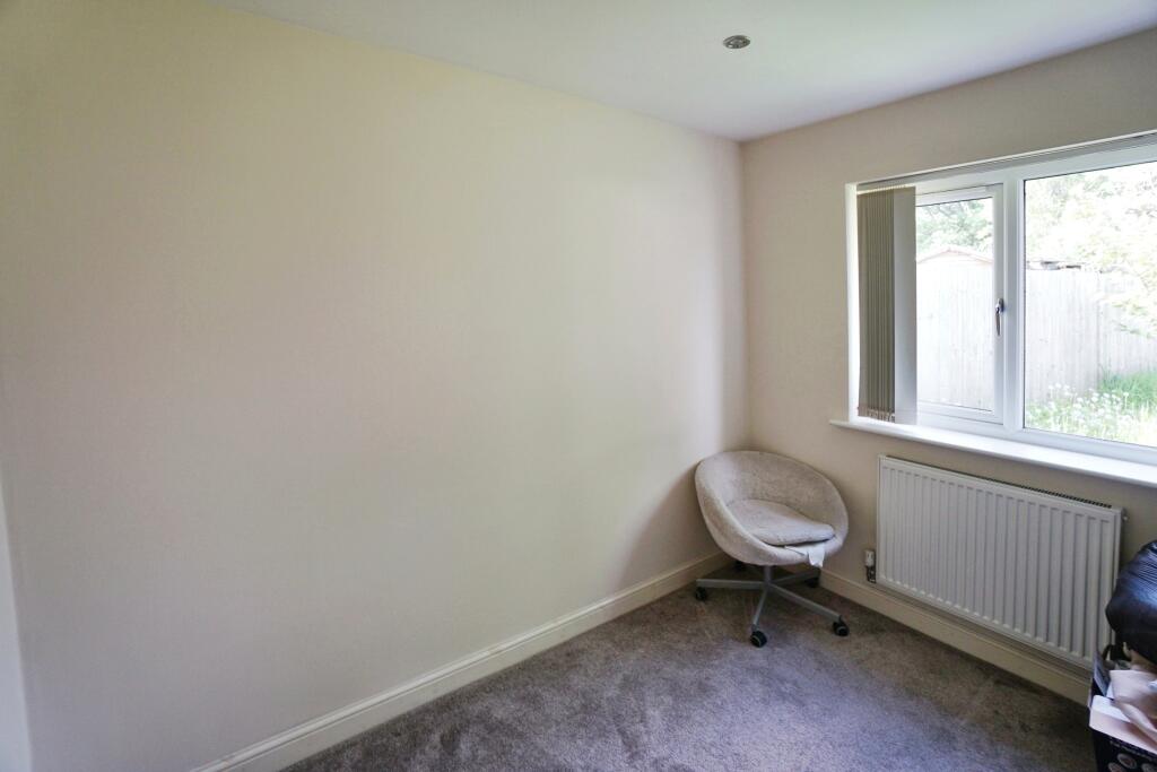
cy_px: 386
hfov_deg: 100.4
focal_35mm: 15
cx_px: 578
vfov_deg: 77.3
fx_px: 482
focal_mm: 10
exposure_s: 1/60
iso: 200
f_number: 4
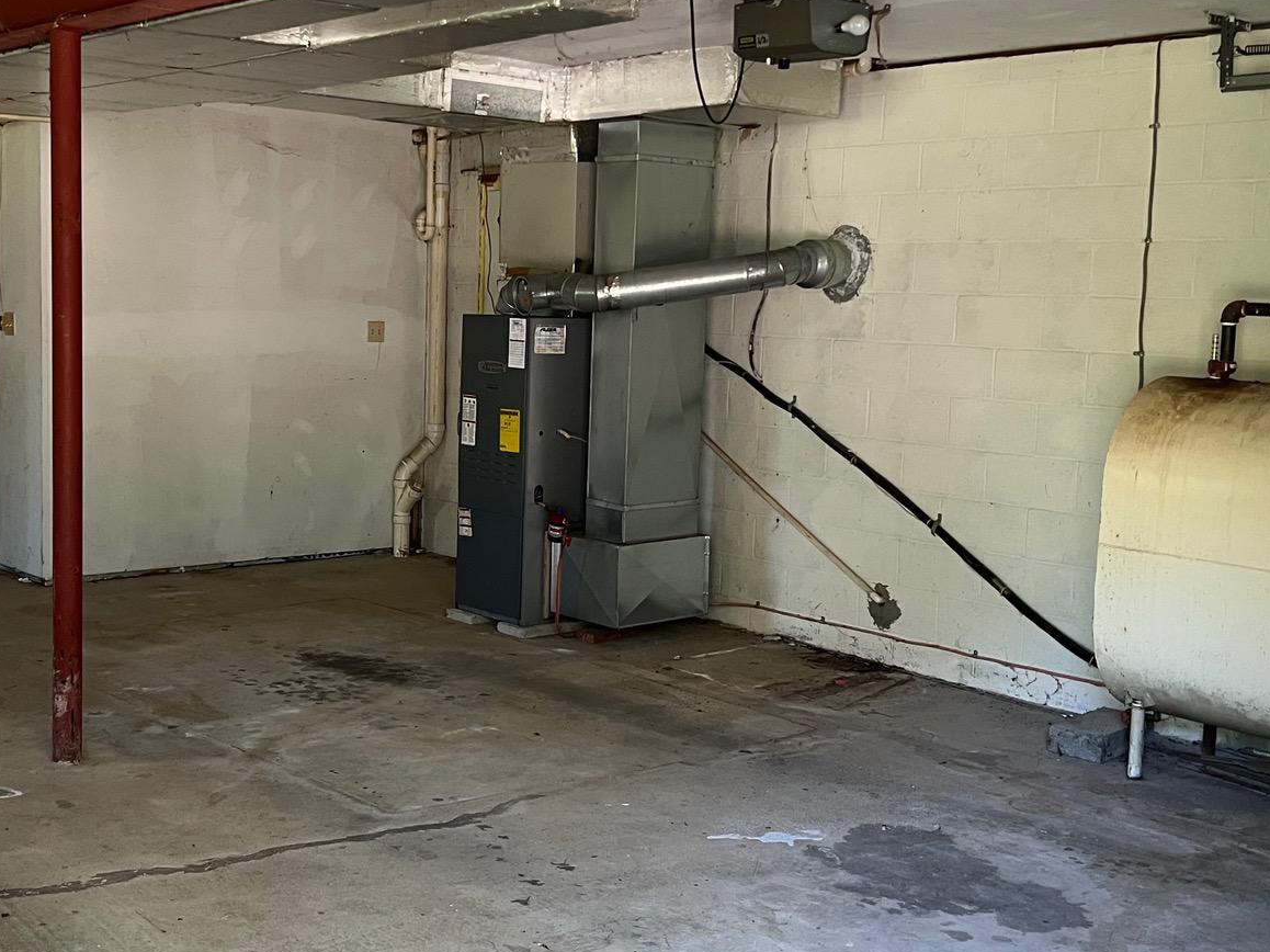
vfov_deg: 31.5
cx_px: 519
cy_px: 450
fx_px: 1687
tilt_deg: -6.5
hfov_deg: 41.1
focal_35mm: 46
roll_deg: -1.6
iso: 125
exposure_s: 1/63
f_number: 1.5
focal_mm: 5.7
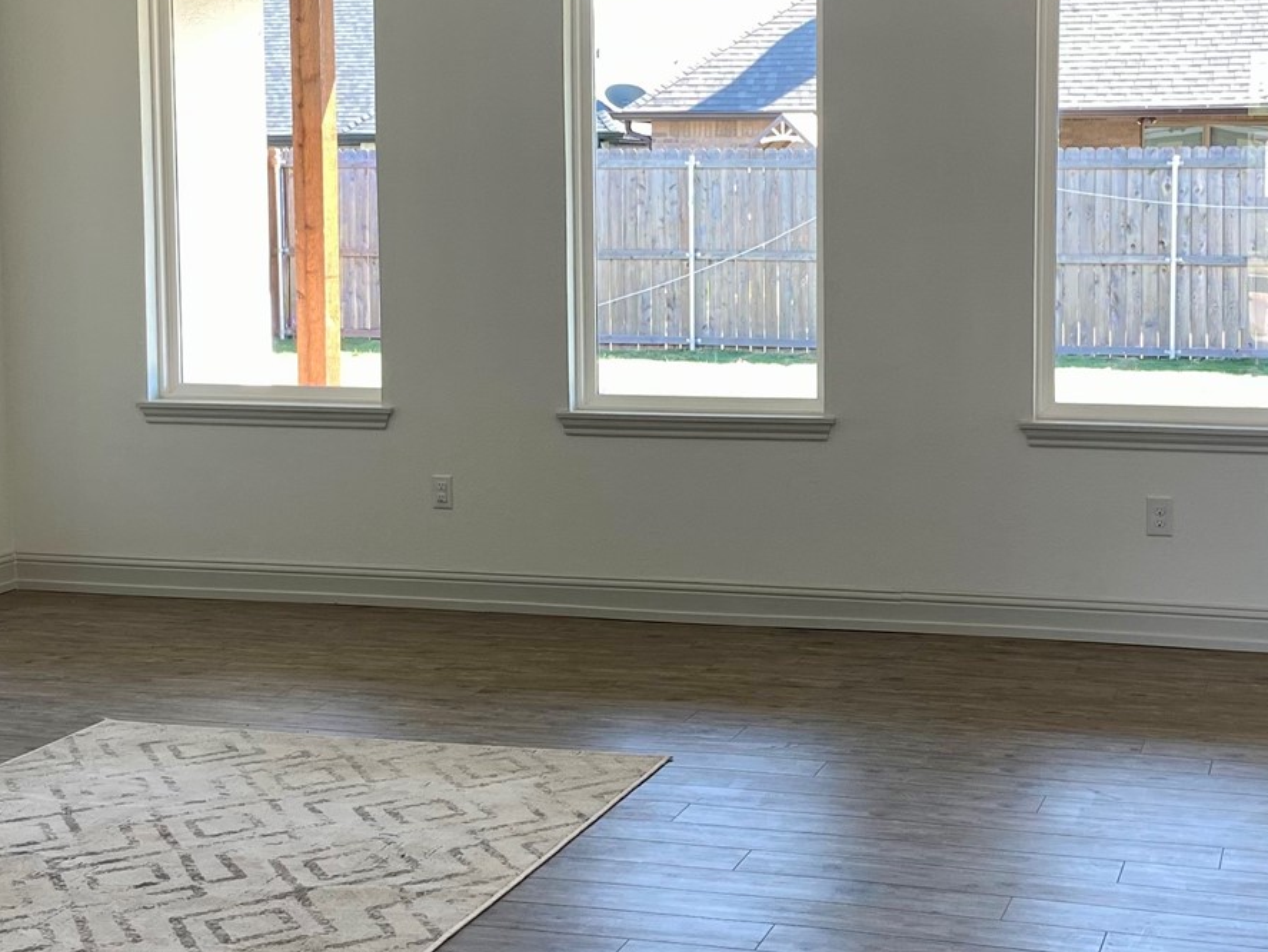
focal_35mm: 60
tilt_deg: -4.5
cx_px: 752
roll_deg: -0.3
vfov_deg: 24.4
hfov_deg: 32.1
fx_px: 2199
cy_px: 344
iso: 40
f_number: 1.8
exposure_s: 1/120
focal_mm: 4.25
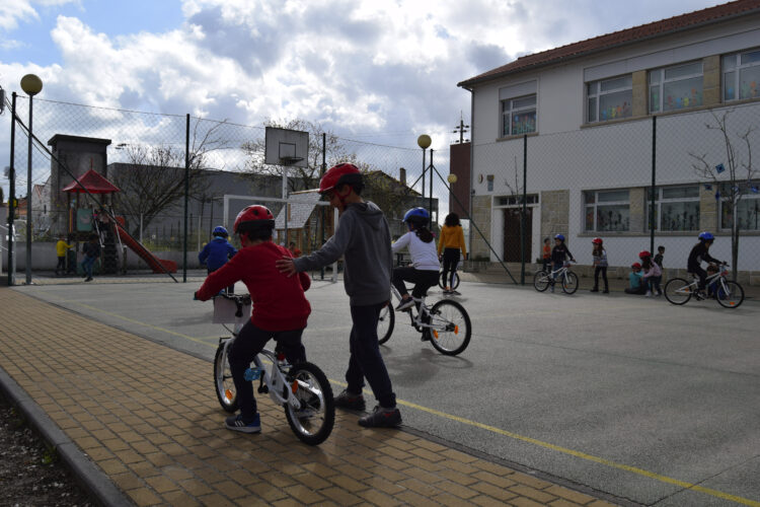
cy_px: 254
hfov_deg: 61.9
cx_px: 380
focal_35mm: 30
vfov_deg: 43.6
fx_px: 633
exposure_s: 1/500
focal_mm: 20
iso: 200
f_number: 11
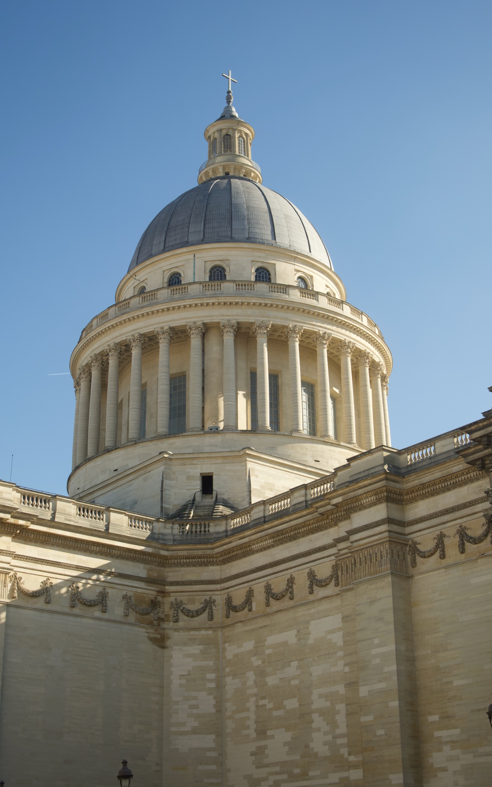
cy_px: 392
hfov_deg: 25.3
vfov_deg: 39.6
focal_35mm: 51
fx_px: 1094
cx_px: 231
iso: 320
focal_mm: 32.3
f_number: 5.6
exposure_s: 1/850
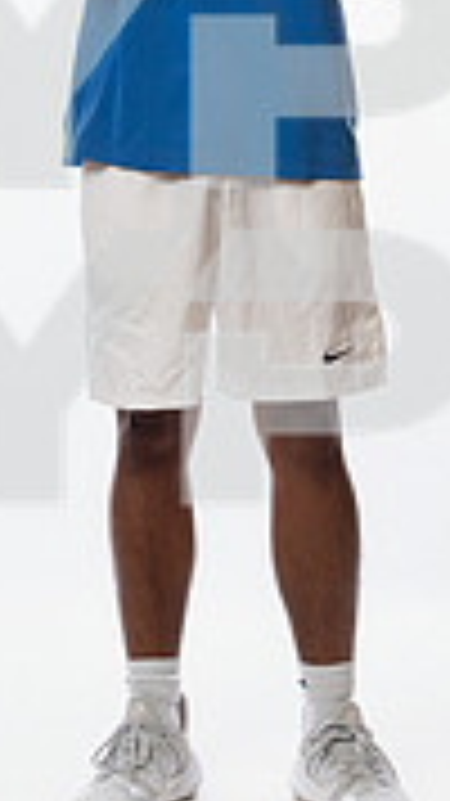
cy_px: 54
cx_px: 140
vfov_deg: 13.0
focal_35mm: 164
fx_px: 3482
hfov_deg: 7.4
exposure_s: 1/250
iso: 640
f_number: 5.6
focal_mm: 62
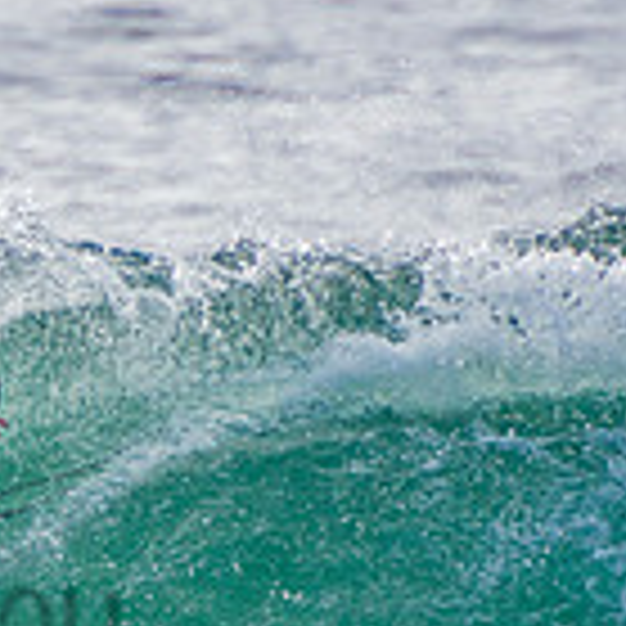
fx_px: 43661
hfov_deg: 0.8
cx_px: -356
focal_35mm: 2134
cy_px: 570
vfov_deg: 0.8
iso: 360
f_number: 5.6
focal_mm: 400
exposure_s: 1/2000
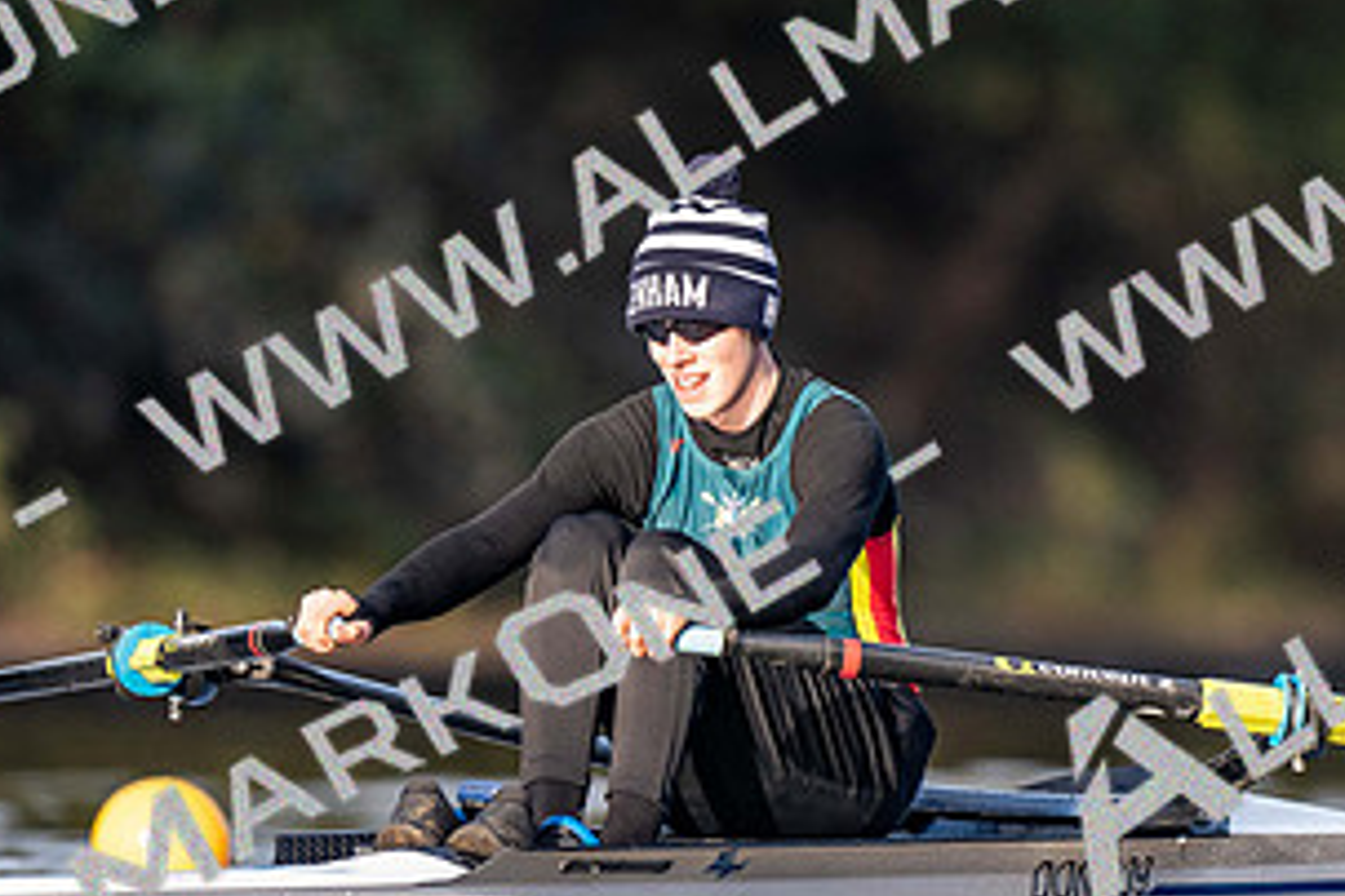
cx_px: 688
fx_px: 42850
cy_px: 486
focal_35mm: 1147
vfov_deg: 1.2
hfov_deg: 1.8
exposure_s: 1/2500
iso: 1000
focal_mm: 600
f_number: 4
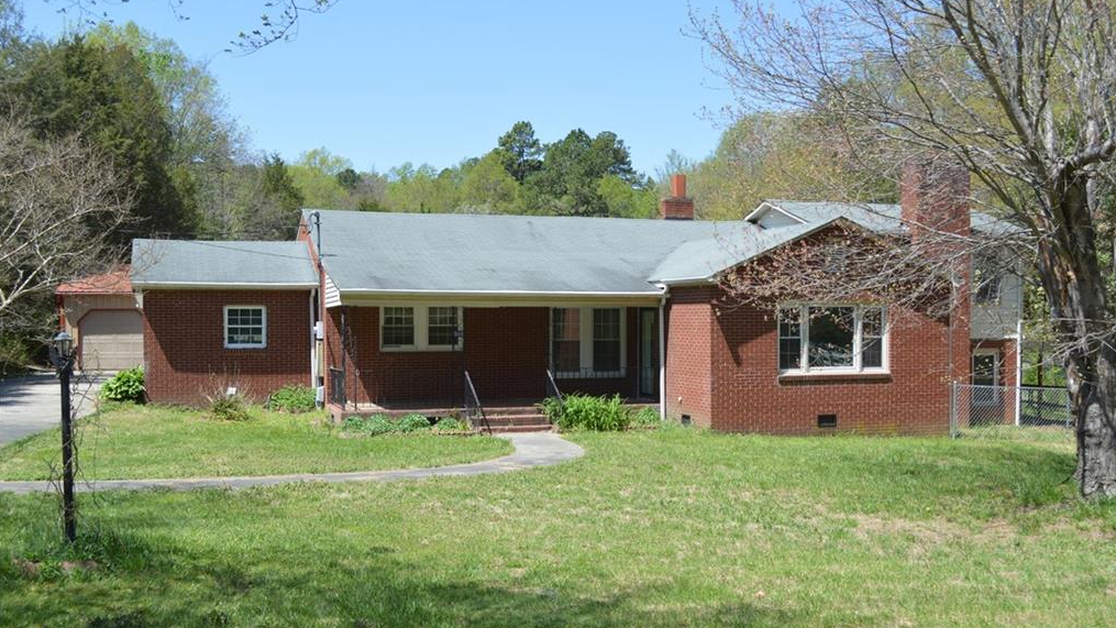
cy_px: 329
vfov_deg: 31.2
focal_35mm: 38
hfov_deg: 52.8
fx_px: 1125
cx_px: 561
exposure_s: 1/200
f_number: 7.1
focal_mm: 24
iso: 100
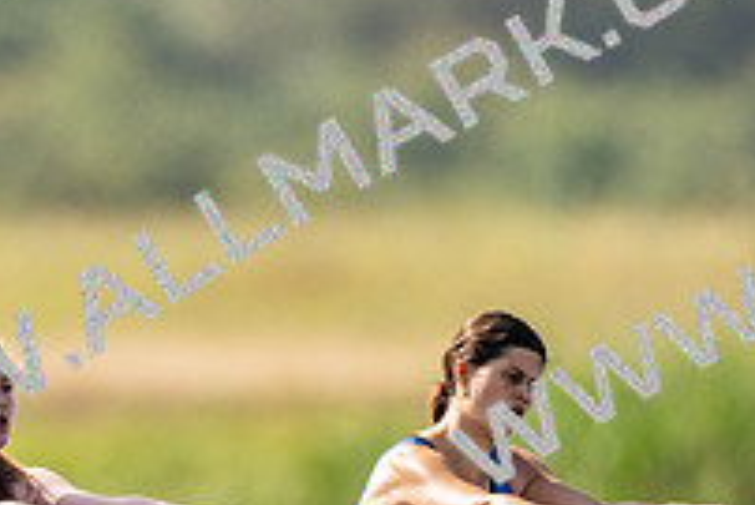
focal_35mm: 1724
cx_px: 176
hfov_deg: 1.2
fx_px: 36181
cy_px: 548
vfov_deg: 0.8
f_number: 4
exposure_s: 1/2500
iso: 160
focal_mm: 600
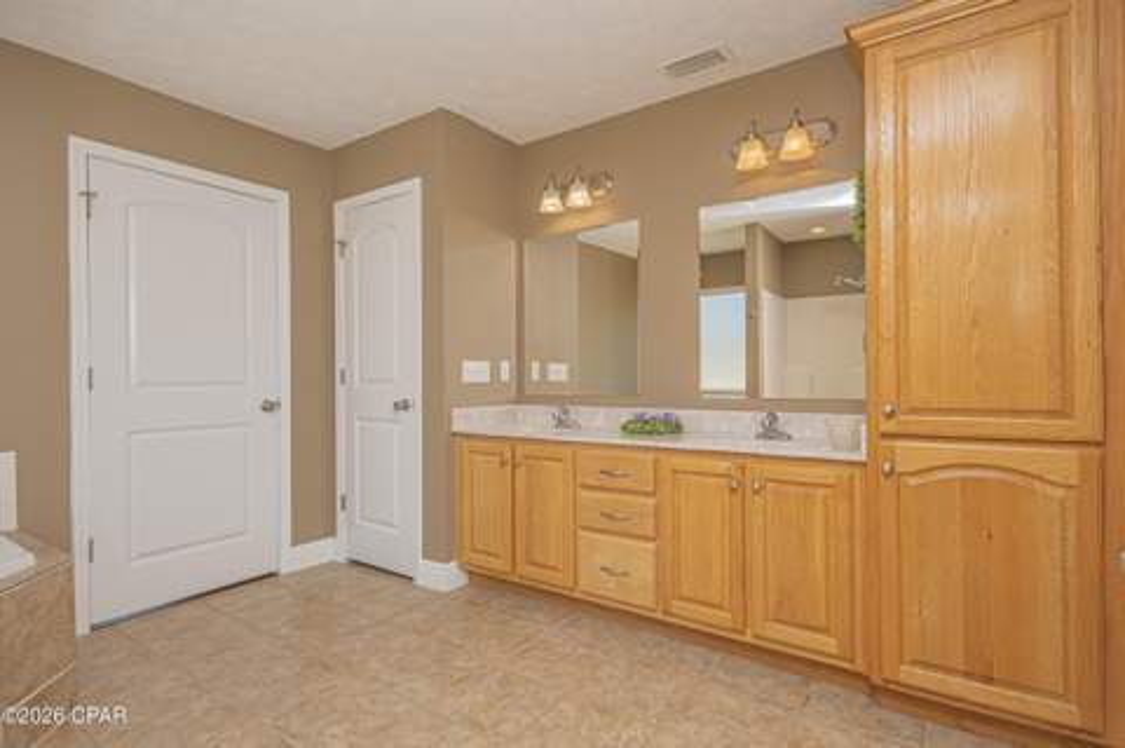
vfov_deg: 67.3
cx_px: 562
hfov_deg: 90.1
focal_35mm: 18
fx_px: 562
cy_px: 374
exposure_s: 1/160
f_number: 11
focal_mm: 12
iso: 400
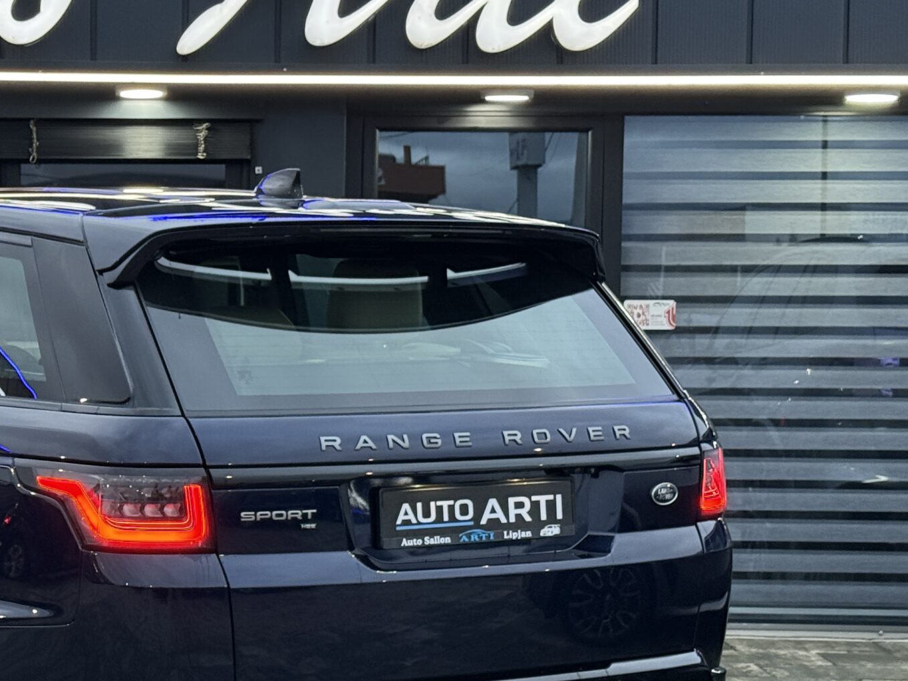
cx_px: 97
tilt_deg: -2.5
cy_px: 406
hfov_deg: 21.3
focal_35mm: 90
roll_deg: +0.5
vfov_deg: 16.4
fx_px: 2361
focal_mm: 6.76
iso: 320
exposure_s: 1/100
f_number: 1.78
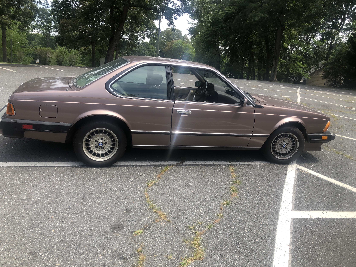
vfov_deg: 49.7
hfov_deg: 63.4
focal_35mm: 28
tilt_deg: -8.7
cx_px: 178
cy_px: 134
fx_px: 288
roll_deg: -5.2
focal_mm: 3.99
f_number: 1.8
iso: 20
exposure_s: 1/694
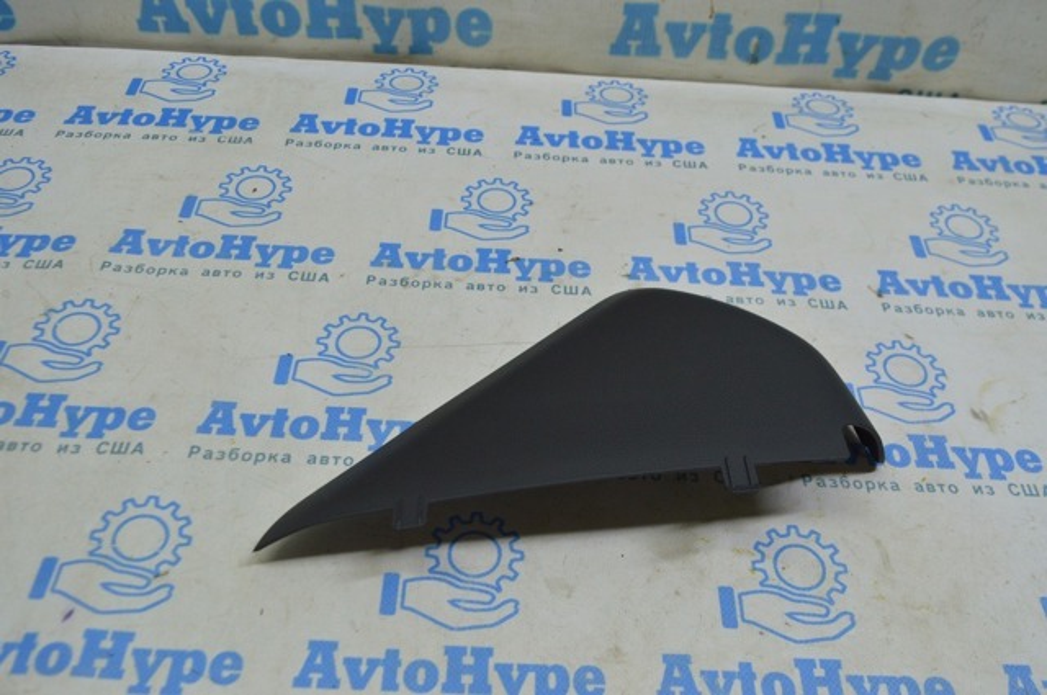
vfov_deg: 39.9
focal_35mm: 33
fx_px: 959
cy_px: 348
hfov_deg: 57.3
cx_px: 524
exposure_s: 1/40
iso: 400
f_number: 5.6
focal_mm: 22
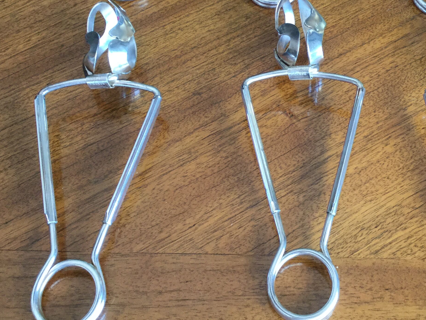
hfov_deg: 34.7
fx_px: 677
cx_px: 273
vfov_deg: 26.2
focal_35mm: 55
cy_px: 73
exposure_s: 1/33
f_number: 2.4
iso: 50
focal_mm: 3.3
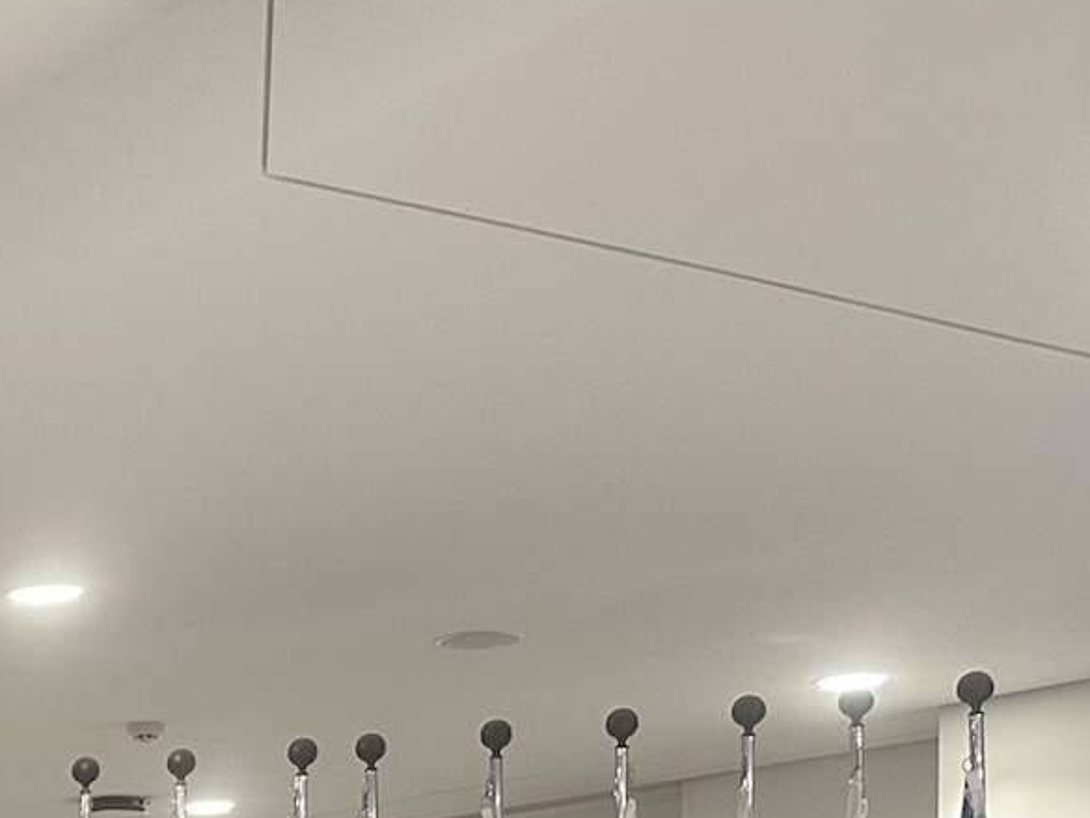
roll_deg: -0.1
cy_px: 1194
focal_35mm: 82
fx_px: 2583
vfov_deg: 16.5
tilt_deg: +0.6
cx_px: -384
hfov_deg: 21.3
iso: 250
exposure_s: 1/50
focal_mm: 6.86
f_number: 1.78
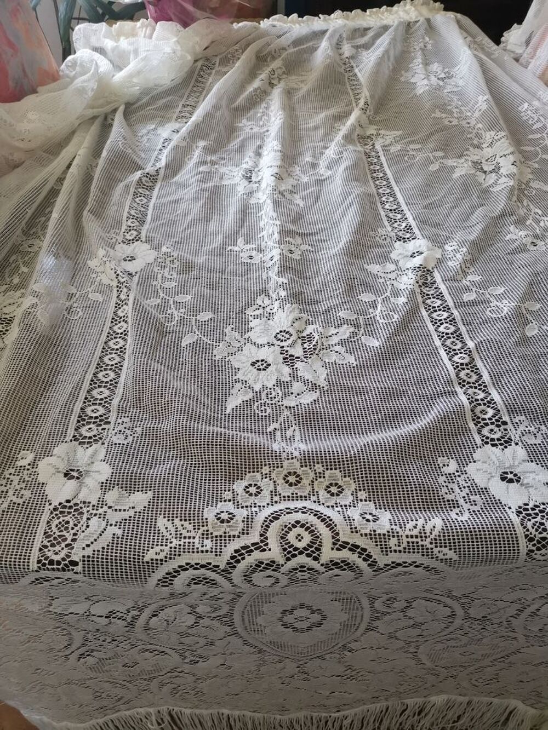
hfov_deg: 51.4
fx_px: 570
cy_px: 365
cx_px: 274
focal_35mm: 27
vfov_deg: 65.3
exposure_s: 1/50
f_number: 1.8
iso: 320
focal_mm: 5.58
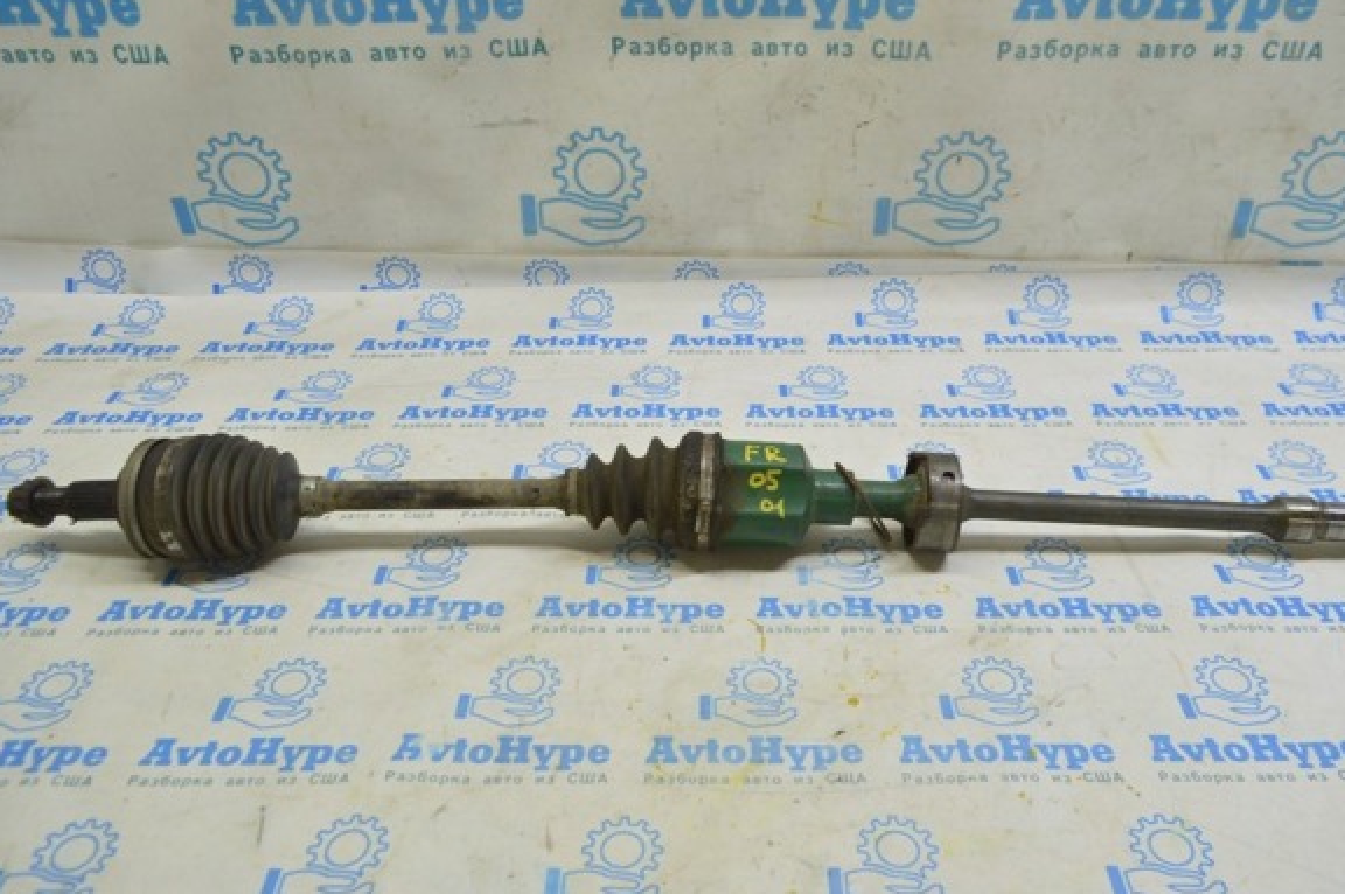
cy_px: 400
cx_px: 691
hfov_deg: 62.0
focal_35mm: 30
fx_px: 1120
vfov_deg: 43.5
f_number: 5.6
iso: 400
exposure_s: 1/25
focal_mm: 18
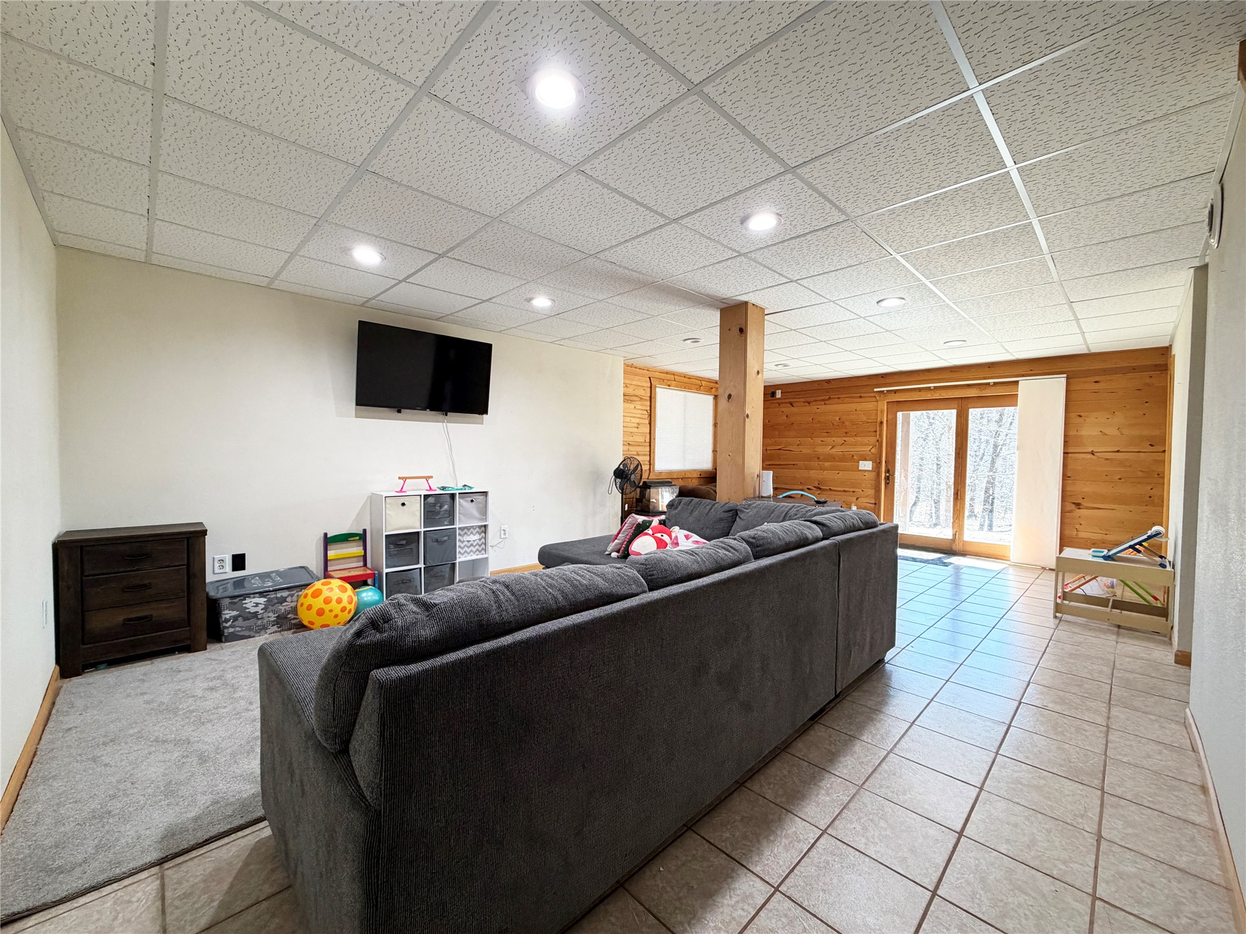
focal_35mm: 14
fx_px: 504
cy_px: 467
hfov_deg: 102.1
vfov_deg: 85.7
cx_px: 623
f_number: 2.2
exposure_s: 1/120
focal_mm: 2.22
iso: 250
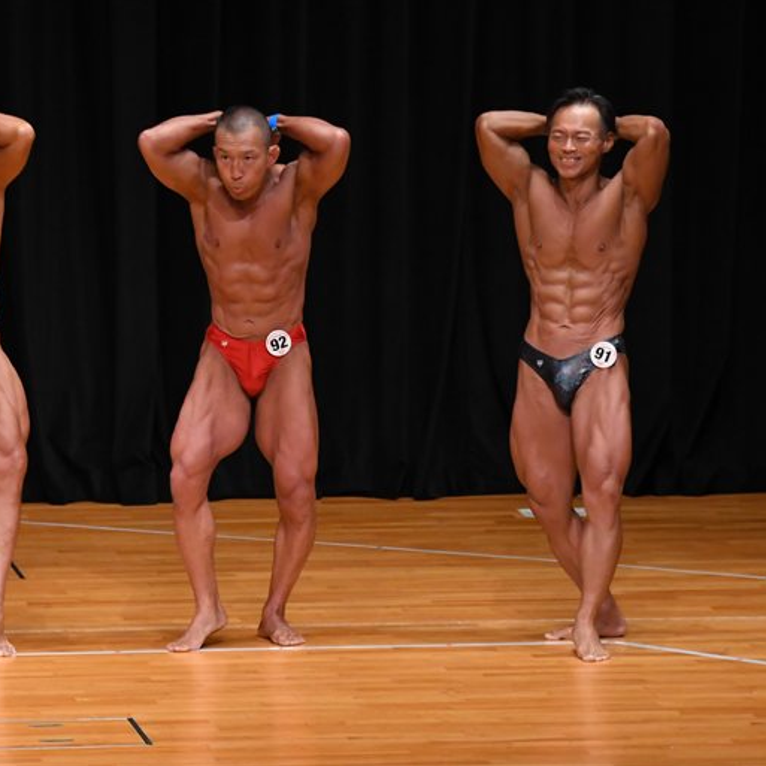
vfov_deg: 5.4
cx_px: 284
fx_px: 8187
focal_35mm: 327
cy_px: 382
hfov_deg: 5.4
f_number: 5.6
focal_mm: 170
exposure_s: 1/400
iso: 3200
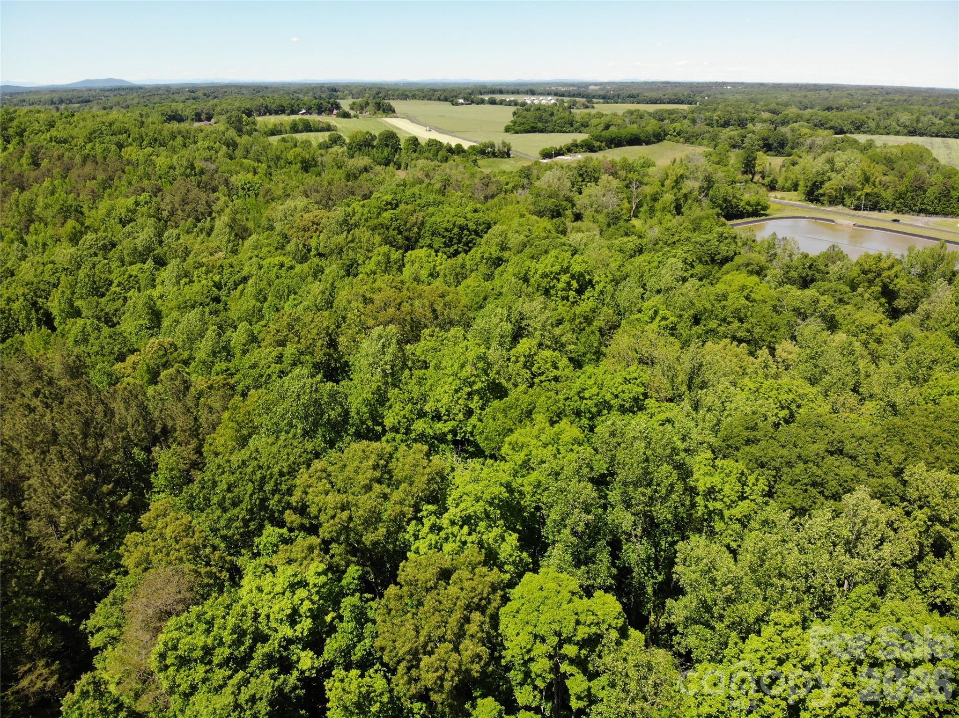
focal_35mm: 24
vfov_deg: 56.8
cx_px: 480
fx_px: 665
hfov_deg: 71.6
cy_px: 359
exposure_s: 1/632
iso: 100
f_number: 2.8
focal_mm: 4.5
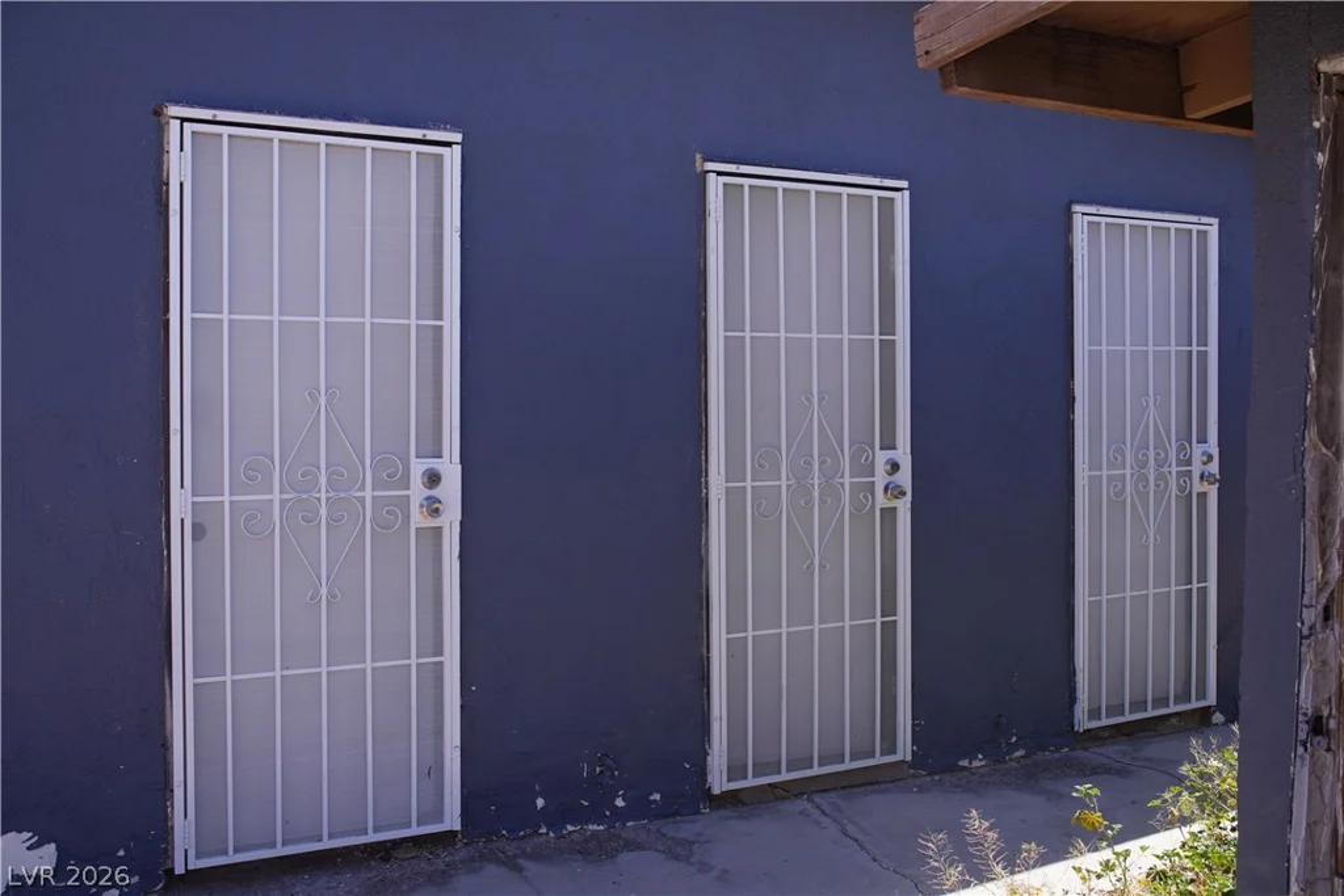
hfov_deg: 55.1
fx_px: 1288
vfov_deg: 38.4
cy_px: 448
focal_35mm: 34
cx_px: 672
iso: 100
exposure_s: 1/320
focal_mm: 23
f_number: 5
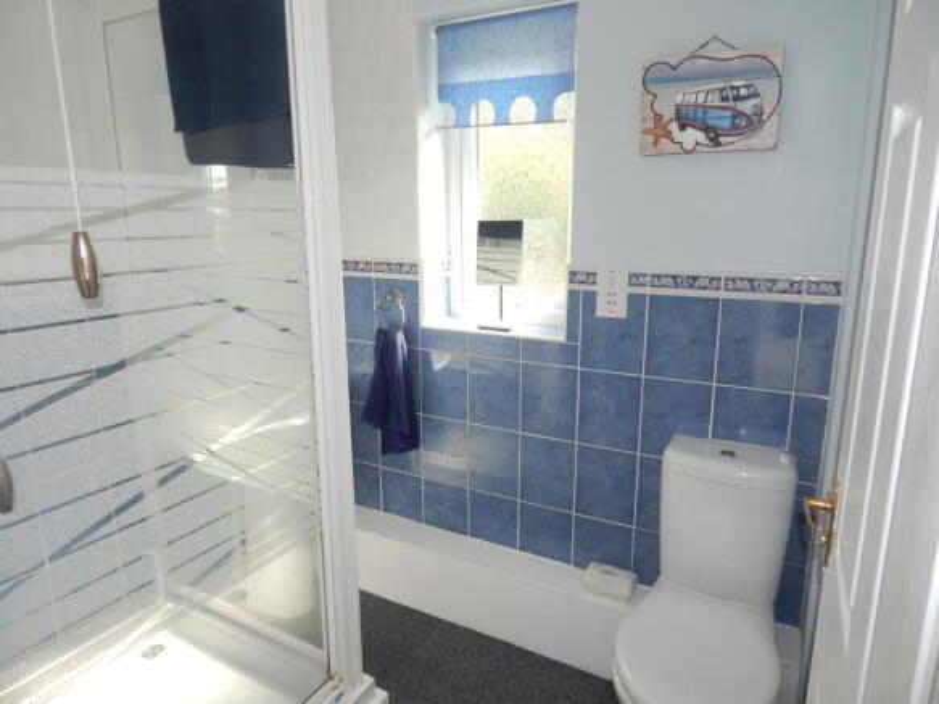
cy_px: 352
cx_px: 470
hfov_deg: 73.9
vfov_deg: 58.9
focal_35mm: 23
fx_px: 624
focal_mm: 4
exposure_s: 1/80
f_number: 3
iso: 125
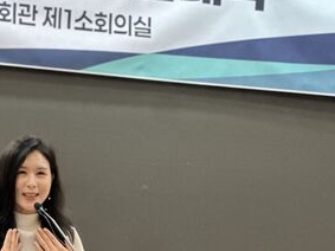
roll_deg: -1.9
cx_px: -15
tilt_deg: +5.0
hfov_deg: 11.1
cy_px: 237
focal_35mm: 177
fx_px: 1712
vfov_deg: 8.3
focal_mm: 9
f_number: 2.8
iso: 400
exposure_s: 1/40
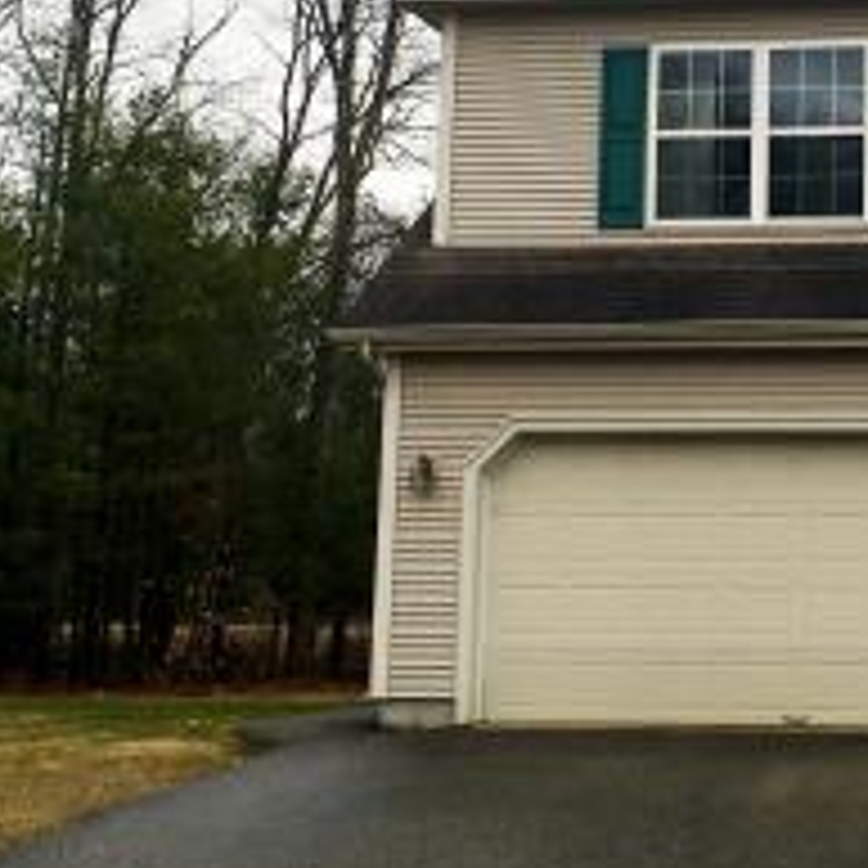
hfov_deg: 21.8
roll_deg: -0.8
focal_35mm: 77
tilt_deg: +11.3
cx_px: 832
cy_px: 180
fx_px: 2184
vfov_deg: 22.2
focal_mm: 4.15
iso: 25
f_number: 2.2
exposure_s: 1/289
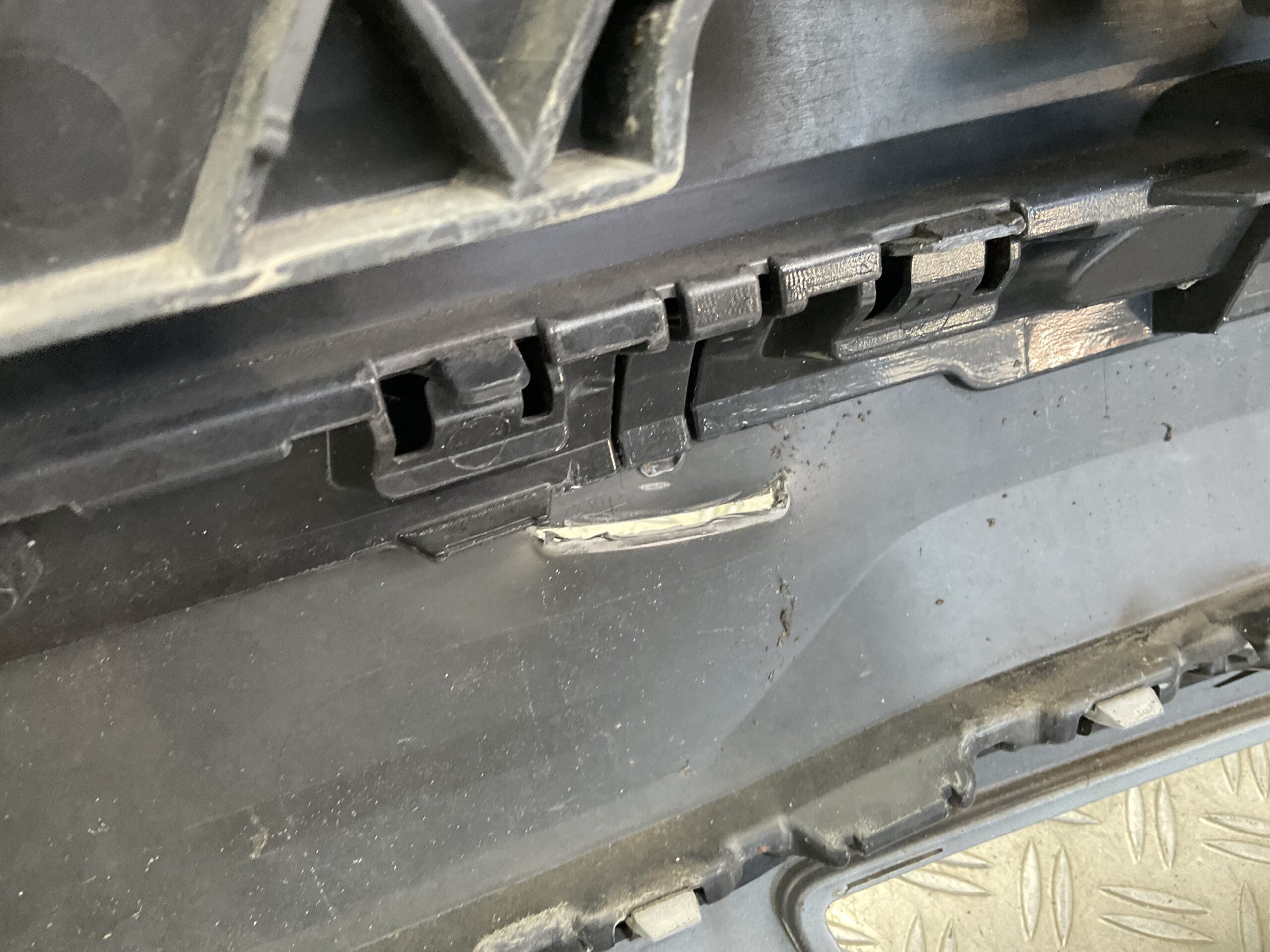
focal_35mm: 29
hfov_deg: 61.7
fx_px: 1064
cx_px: 635
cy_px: 476
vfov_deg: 48.2
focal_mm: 3
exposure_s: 1/50
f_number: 1.8
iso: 160
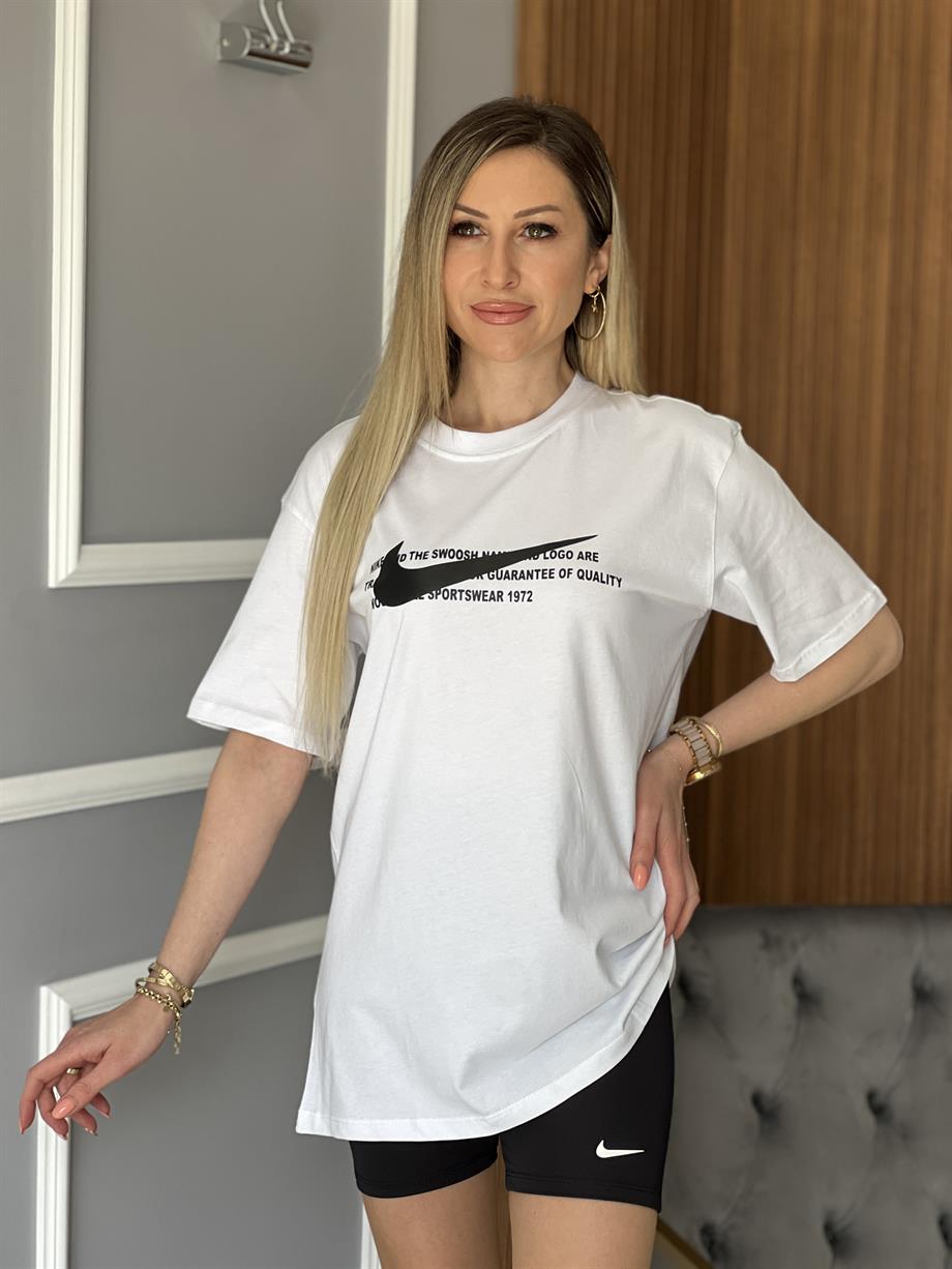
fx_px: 2823
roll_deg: -1.7
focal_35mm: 77
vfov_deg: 25.3
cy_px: 634
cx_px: 476
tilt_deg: -3.1
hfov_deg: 19.1
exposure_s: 1/121
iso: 80
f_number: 2.8
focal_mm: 9
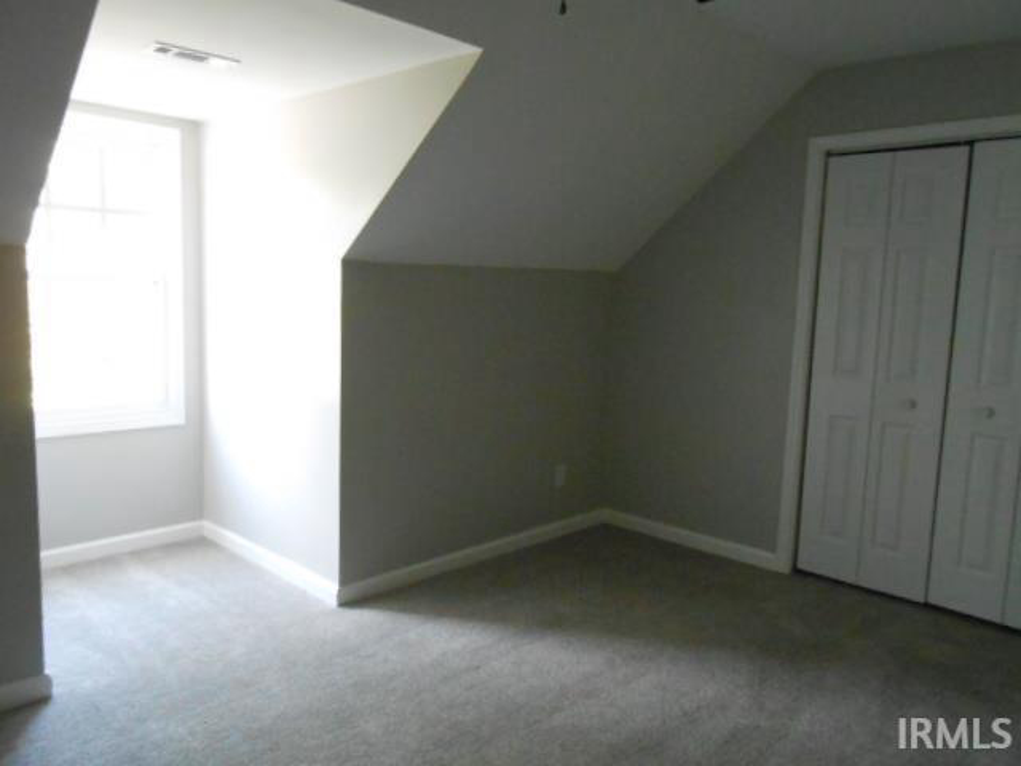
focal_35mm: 26
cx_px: 510
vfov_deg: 53.1
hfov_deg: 67.3
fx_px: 767
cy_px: 383
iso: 800
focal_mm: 4.6
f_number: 3.5
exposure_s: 1/50
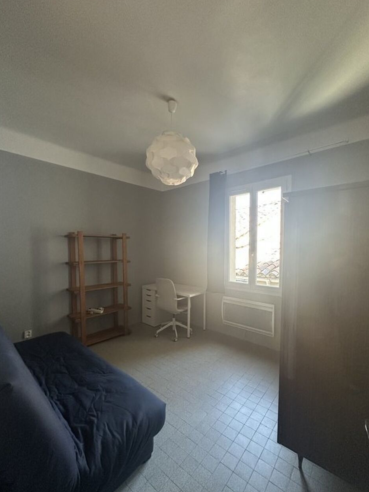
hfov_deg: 81.7
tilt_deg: -2.2
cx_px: 184
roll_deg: -0.4
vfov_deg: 98.1
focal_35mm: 15
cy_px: 258
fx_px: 213
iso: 250
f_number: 2.2
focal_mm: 2.22
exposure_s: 1/99
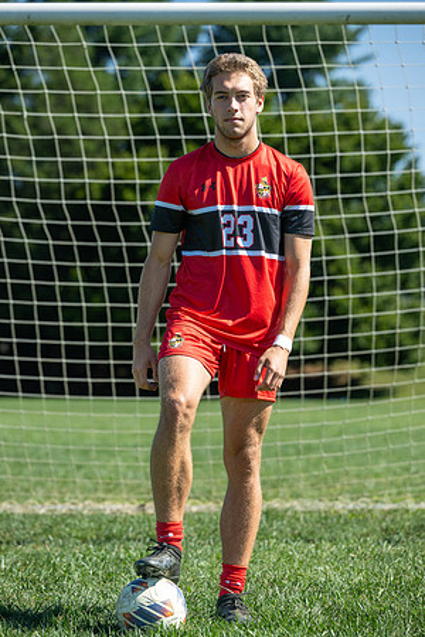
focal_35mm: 120
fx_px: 2125
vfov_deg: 17.1
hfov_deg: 11.4
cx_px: 212
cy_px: 318
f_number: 4
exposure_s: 1/640
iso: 100
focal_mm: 120
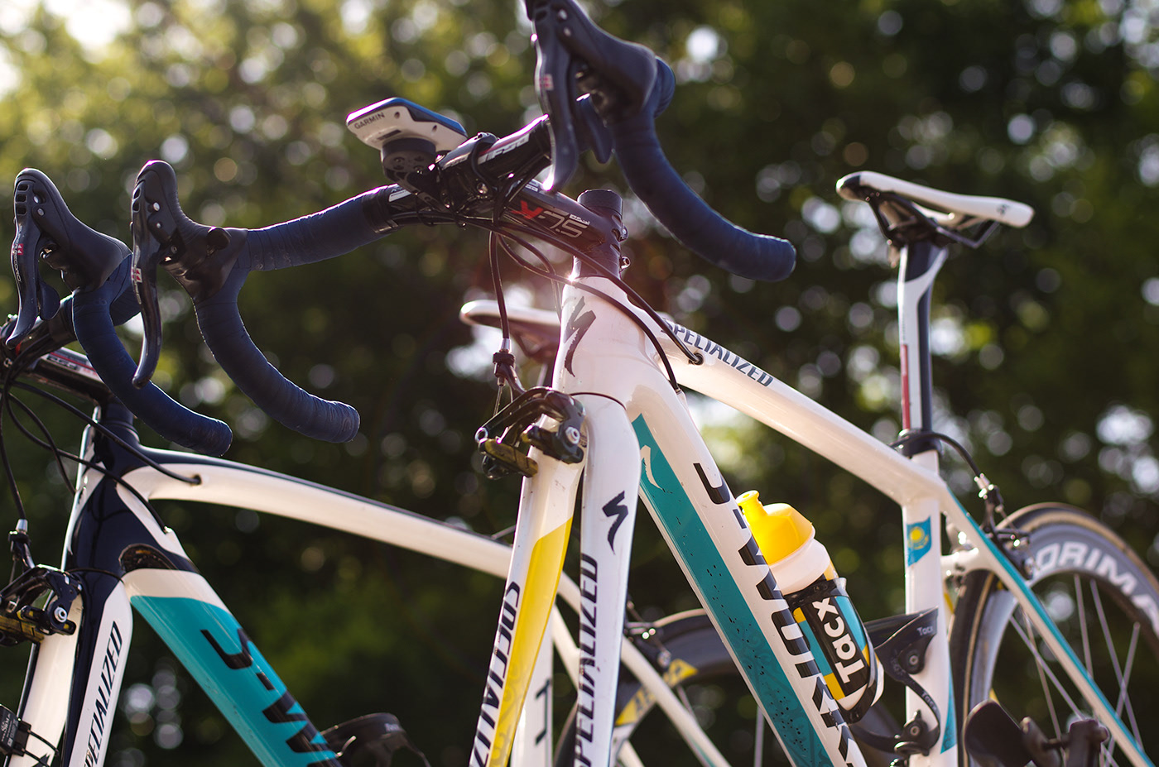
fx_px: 2650
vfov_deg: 16.5
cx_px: 580
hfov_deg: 24.7
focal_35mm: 82
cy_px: 384
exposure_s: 1/640
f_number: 2.8
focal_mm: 55
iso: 100
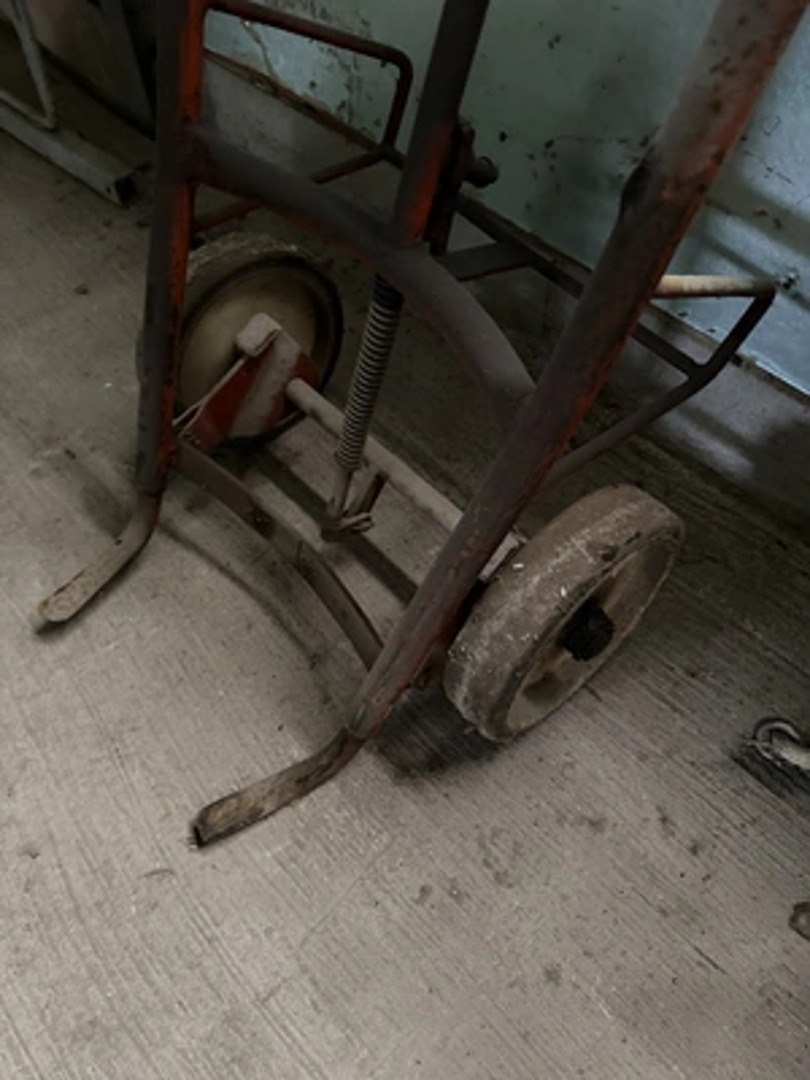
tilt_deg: -52.3
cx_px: 405
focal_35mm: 24
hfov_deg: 56.8
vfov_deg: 71.6
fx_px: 749
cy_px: 540
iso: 1250
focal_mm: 6.76
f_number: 1.78
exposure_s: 1/30
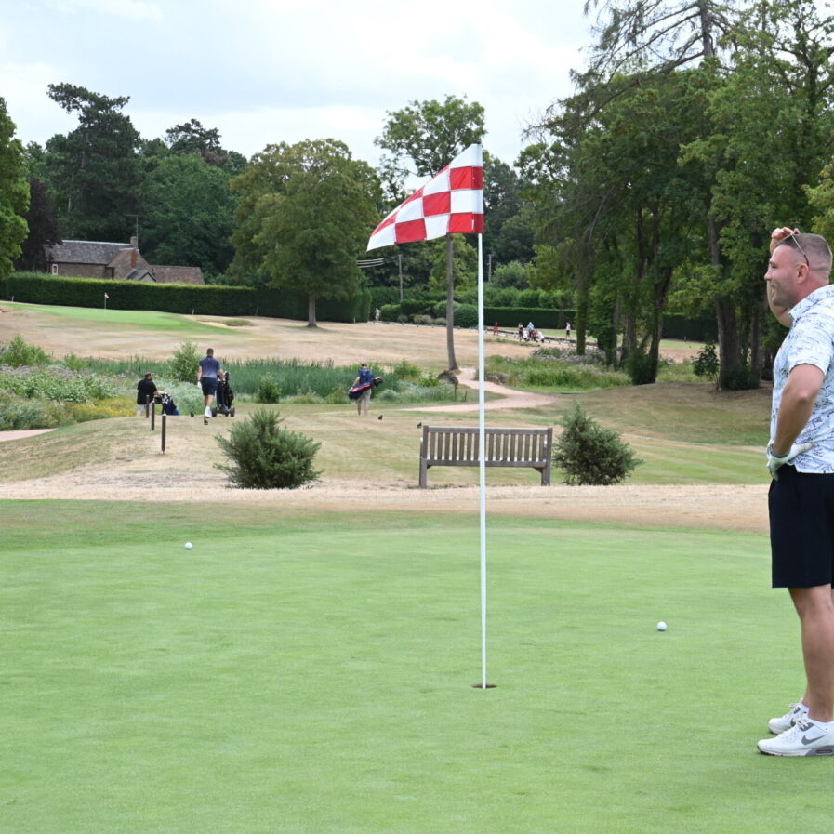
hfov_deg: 21.8
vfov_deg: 21.9
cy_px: 417
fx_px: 2153
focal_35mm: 79
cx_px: 576
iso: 200
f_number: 13
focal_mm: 61
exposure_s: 1/100
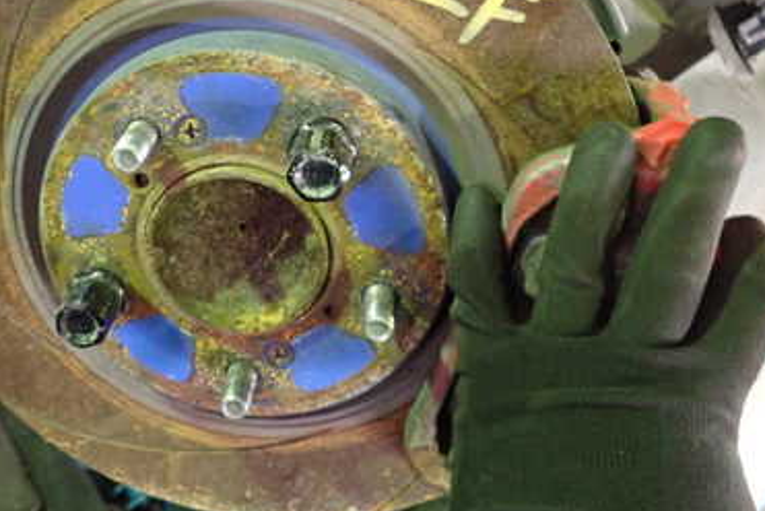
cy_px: 140
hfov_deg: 45.2
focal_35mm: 42
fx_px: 893
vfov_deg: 31.5
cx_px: 221
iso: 800
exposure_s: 1/30
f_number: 2
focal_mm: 4.5
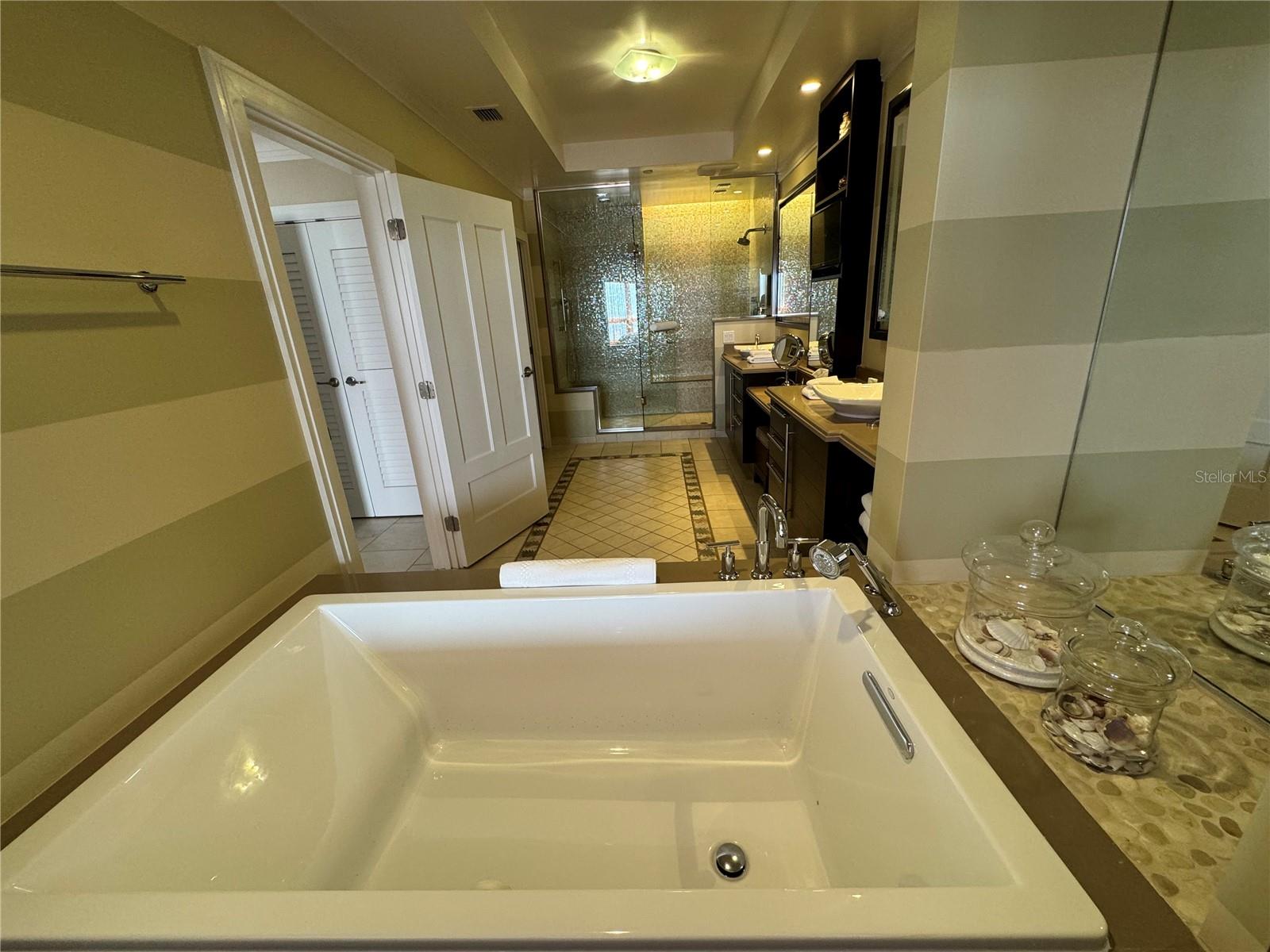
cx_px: 635
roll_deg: +2.2
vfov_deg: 85.7
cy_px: 476
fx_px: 514
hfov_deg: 102.1
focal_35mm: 14
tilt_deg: -17.8
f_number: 2.2
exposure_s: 1/60
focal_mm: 2.22
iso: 200
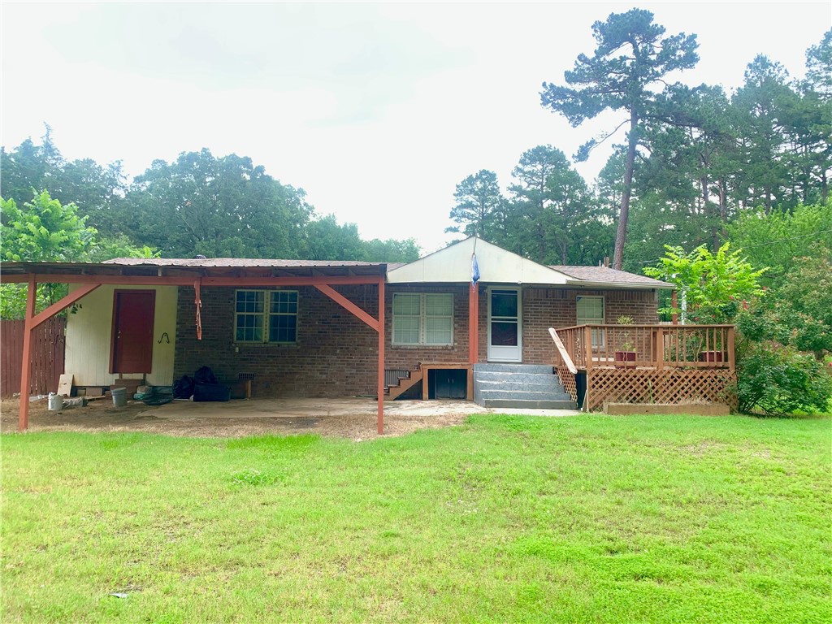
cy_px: 312
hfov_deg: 67.3
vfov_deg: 53.1
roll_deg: -0.4
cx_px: 416
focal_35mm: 26
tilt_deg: +5.0
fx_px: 625
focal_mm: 4.25
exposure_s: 1/253
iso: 25
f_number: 1.8
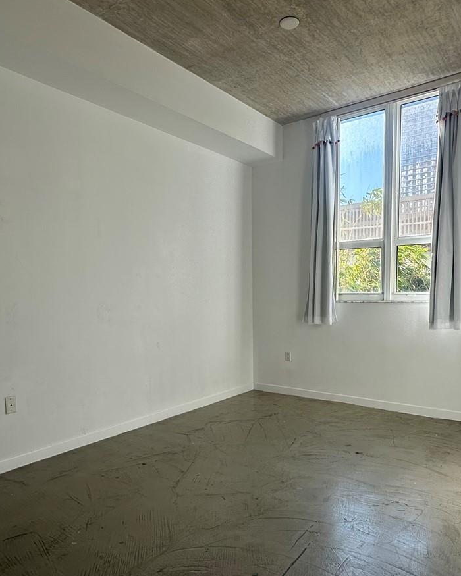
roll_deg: -0.1
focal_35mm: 25
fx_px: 426
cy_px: 325
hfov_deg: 56.7
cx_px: 247
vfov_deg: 67.8
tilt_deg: -3.7
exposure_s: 1/311
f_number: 2.2
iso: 40
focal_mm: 2.22
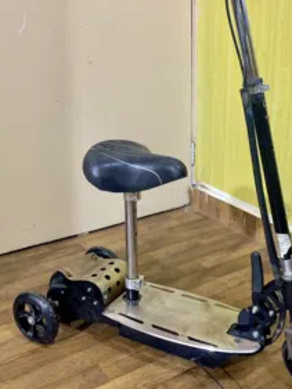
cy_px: 145
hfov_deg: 38.3
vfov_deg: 49.6
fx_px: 416
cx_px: 195
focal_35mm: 37
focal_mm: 4.25
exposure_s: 1/32
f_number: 1.8
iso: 400
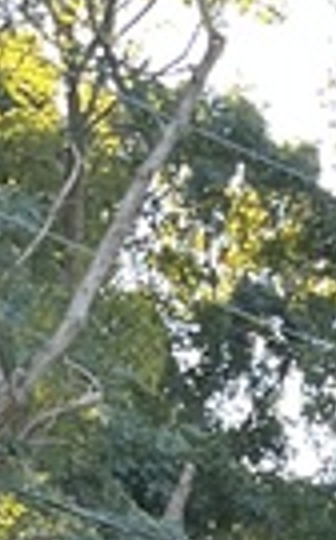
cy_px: 1776
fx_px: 3072
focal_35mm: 209
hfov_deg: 6.2
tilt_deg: -6.9
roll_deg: -3.1
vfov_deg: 8.1
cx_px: 308
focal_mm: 5.1
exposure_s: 1/121
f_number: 1.6
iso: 50
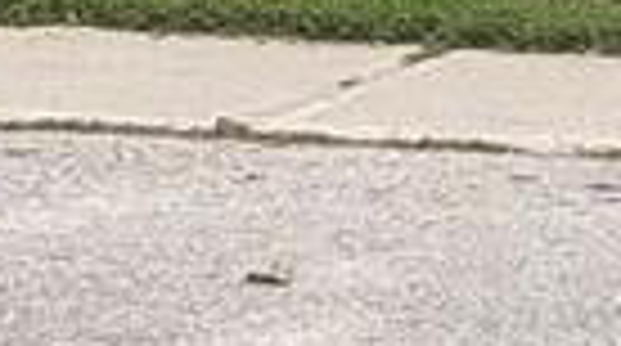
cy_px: -1141
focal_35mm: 389
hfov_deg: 5.4
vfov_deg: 3.0
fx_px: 6393
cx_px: 1305
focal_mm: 6.76
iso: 64
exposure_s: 1/3891
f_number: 1.78
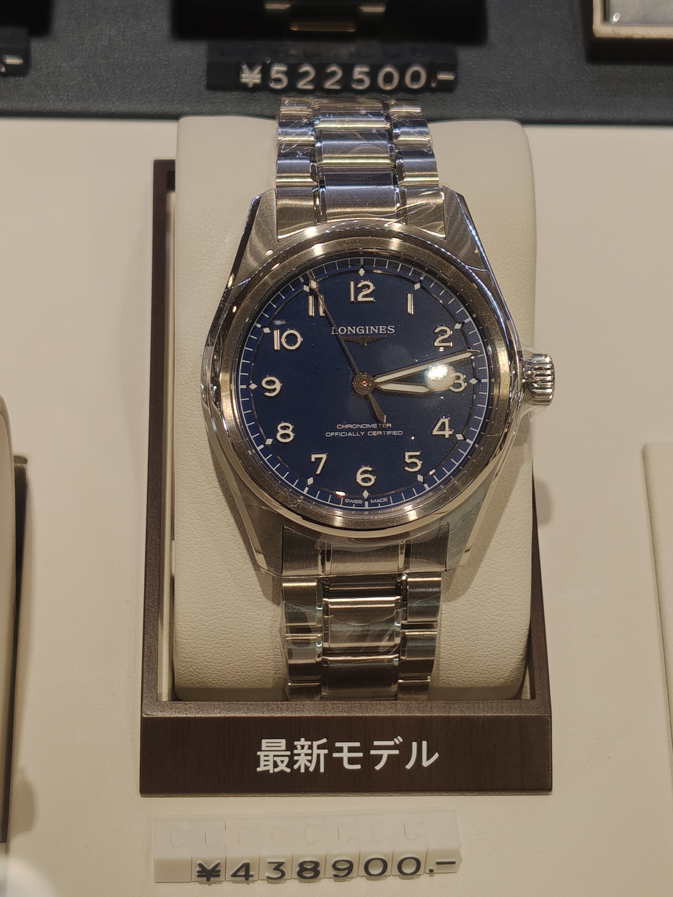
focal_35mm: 72
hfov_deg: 20.4
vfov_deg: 27.0
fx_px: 1866
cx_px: 336
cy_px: 448
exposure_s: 1/120
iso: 95
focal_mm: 5.56
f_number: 1.88
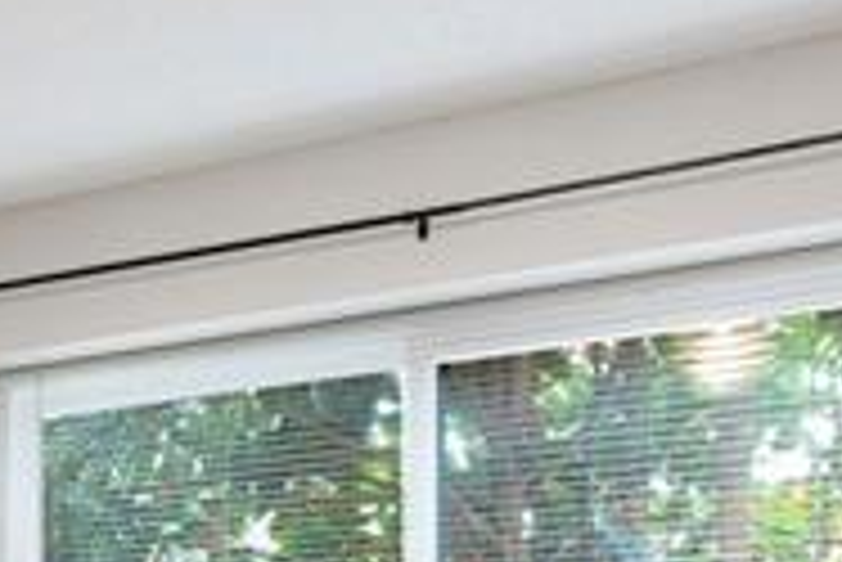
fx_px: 2022
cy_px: 791
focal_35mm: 86
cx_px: -630
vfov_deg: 14.9
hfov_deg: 18.7
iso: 320
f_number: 13
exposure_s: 1/1.25
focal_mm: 15.8
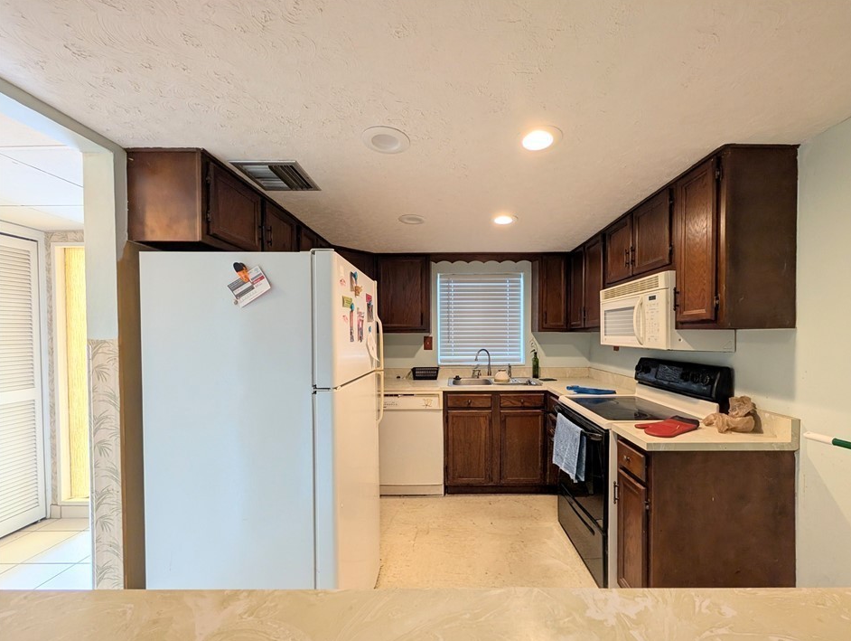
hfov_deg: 105.9
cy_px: 342
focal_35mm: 13
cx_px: 458
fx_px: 320
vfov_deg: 89.9
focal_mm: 2.02
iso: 151
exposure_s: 1/120
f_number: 1.7
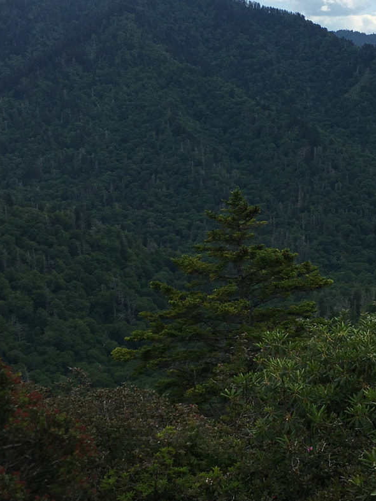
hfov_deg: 24.5
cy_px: 209
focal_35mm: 59
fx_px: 854
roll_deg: +1.4
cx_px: 285
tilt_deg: -8.3
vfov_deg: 32.6
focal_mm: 4.15
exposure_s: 1/1876
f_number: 2.2
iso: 25
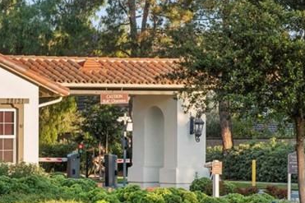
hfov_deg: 10.9
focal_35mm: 185
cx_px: -57
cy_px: 145
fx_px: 1567
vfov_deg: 7.4
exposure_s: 1/500
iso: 400
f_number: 5.6
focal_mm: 67
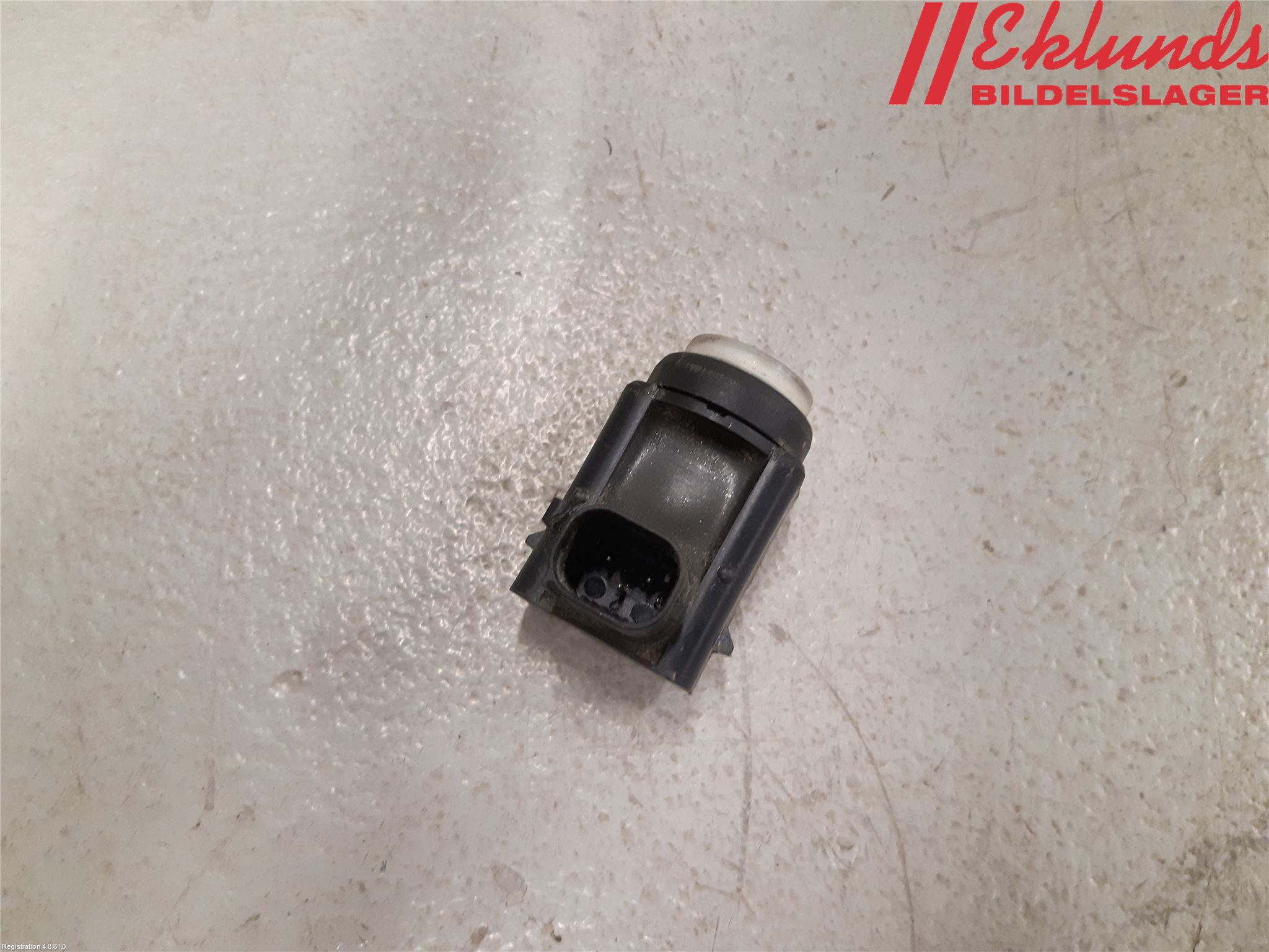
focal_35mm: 26
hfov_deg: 67.3
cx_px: 634
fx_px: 953
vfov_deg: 53.1
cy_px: 476
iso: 250
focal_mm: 3.93
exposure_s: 1/50
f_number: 1.7
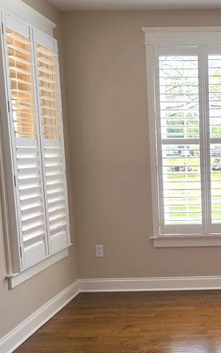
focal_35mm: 45
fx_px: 433
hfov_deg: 26.3
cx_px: 247
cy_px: 224
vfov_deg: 43.9
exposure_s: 1/120
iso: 25
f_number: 1.9
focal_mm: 2.2
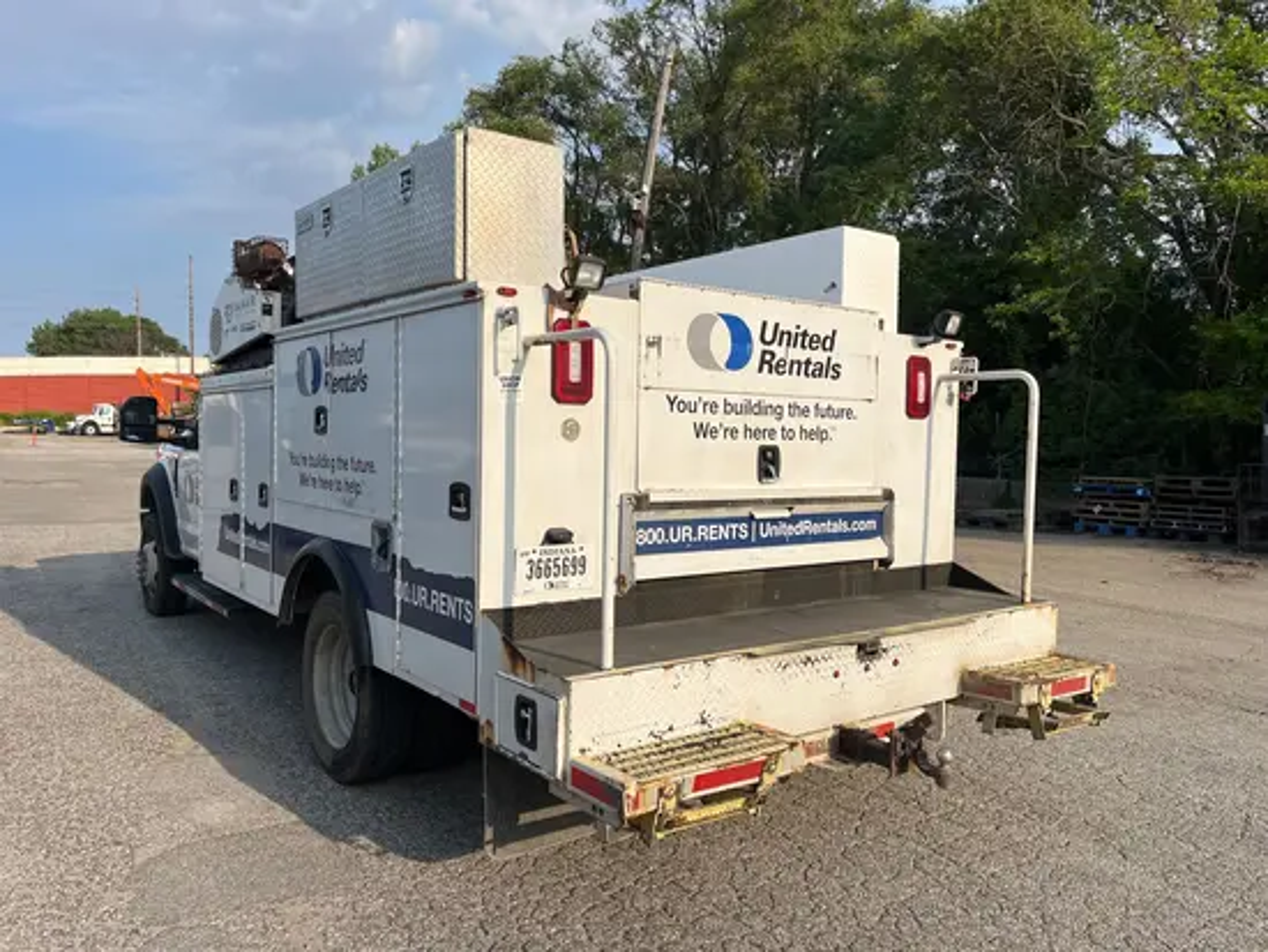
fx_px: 953
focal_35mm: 26
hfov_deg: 67.3
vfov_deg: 53.1
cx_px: 634
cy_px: 476
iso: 50
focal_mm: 5.1
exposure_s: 1/3876
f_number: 1.6
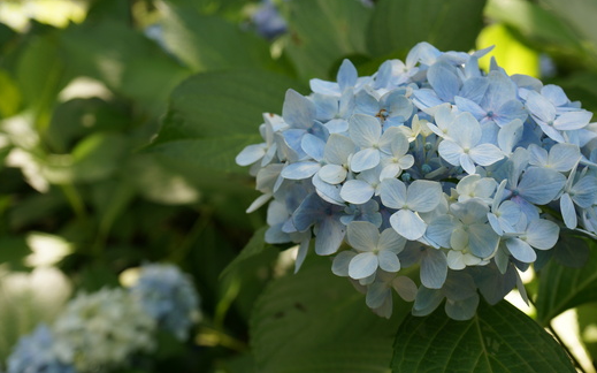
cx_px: 313
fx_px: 862
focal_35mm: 53
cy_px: 177
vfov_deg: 24.4
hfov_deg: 38.2
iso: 100
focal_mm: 30
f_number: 5
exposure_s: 1/80
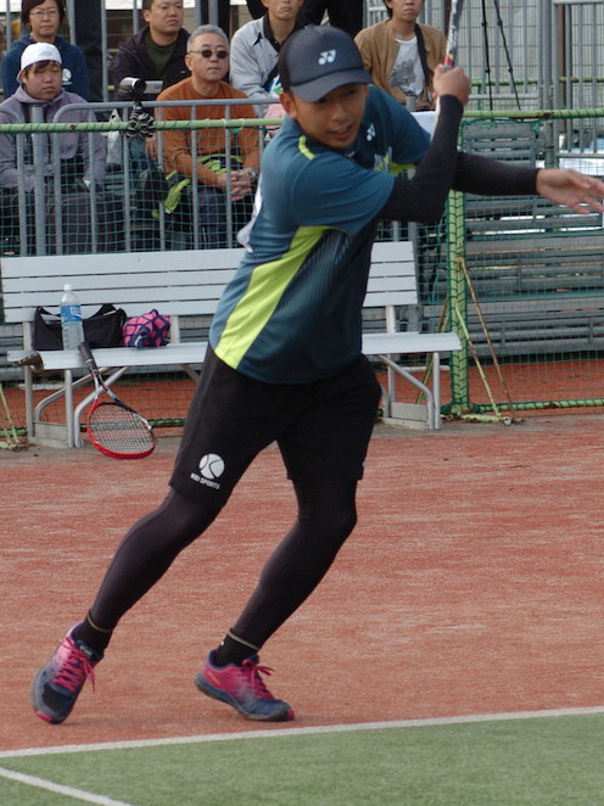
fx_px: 5325
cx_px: 286
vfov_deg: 8.7
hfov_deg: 6.5
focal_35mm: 229
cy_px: 402
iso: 400
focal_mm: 105
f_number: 6
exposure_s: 1/500
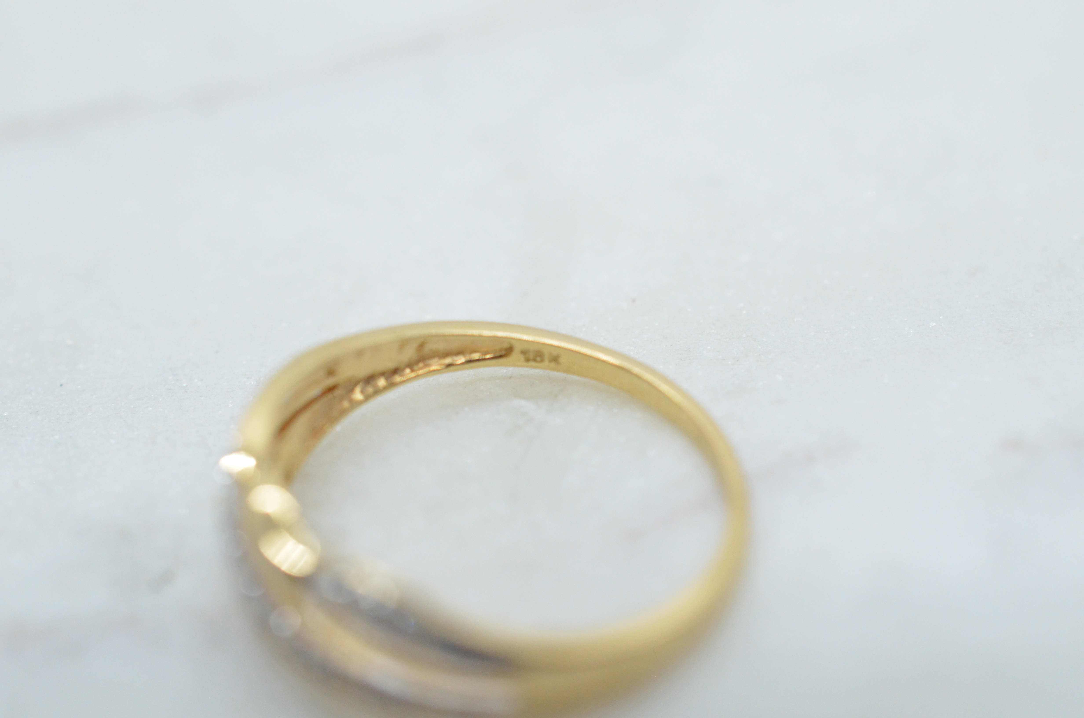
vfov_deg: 22.5
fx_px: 1803
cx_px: 542
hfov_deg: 33.5
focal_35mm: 60
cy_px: 359
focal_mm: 40
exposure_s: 1/800
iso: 2500
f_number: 6.3
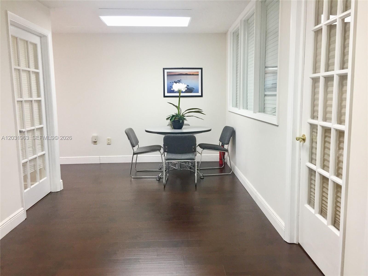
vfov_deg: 48.2
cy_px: 138
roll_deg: -0.6
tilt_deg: -9.5
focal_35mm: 29
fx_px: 308
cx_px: 184
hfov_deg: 61.7
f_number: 2.2
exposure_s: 1/30
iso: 100
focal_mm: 4.15
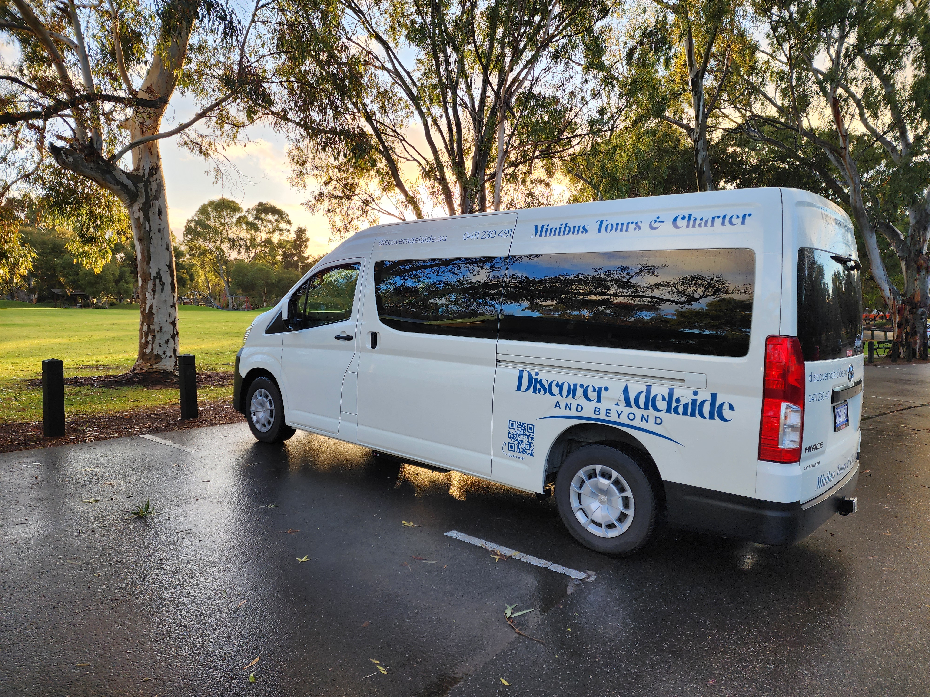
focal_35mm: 23
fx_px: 618
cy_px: 348
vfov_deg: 58.9
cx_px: 465
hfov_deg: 73.9
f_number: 1.8
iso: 25
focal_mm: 6.4
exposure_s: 1/180
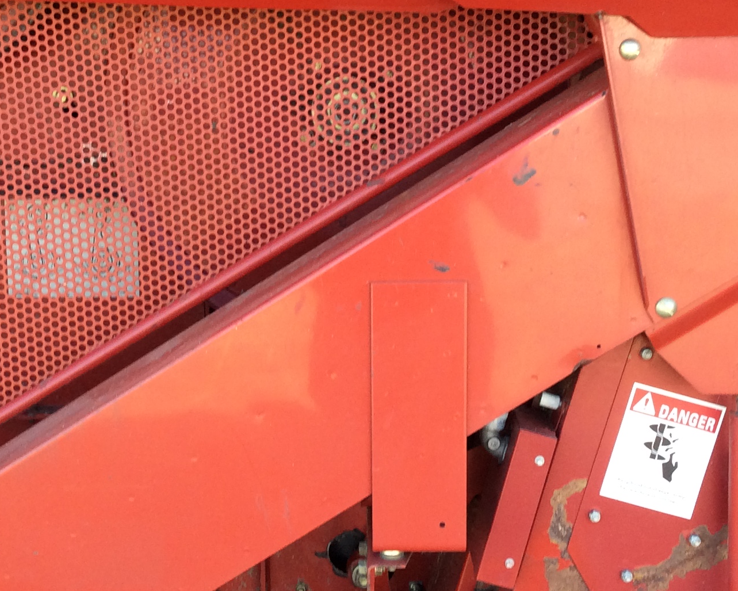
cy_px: 257
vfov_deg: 24.2
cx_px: 333
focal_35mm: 63
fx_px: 1376
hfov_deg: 30.0
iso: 50
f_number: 2.4
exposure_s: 1/120
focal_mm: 3.3
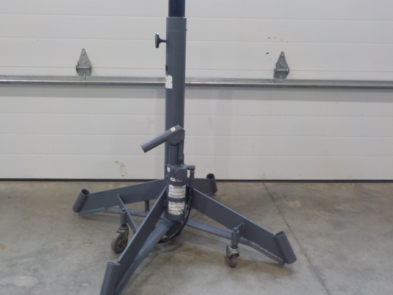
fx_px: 398
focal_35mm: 35
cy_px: 145
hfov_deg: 52.5
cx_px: 175
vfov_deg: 40.7
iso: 160
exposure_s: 1/30
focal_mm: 4.1
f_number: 3.3
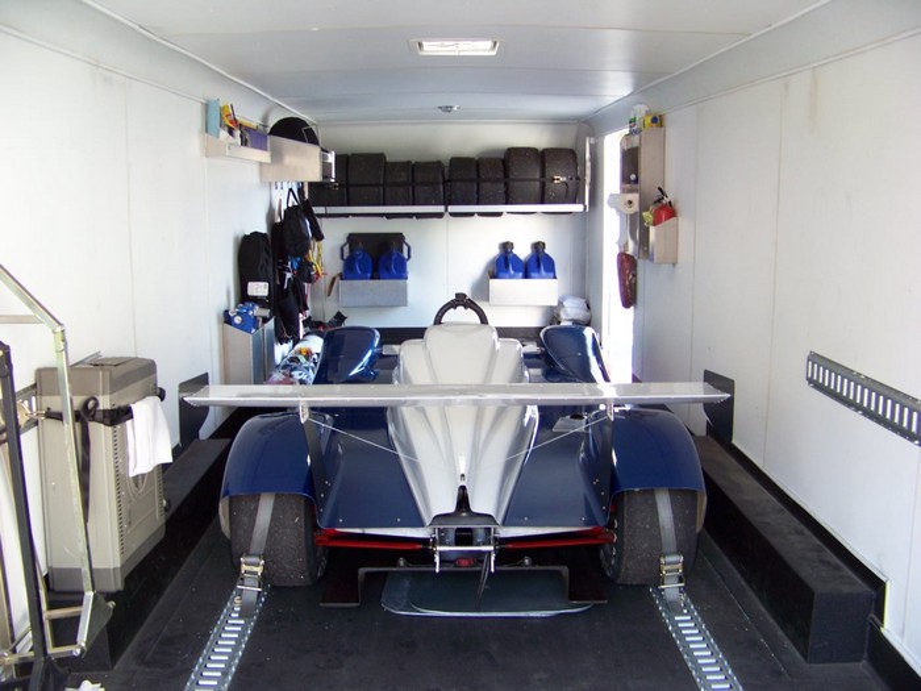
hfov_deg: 51.4
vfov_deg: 39.7
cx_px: 460
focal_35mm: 36
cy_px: 346
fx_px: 958
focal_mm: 5.85
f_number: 2.8
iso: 93
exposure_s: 1/30
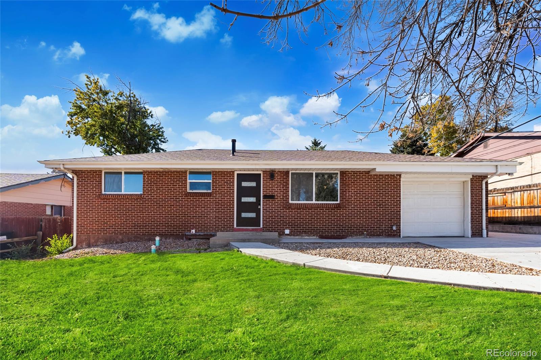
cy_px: 180
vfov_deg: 73.7
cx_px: 270
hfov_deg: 96.7
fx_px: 240
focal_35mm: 16
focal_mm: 16
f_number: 7.1
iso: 500
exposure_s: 1/1600
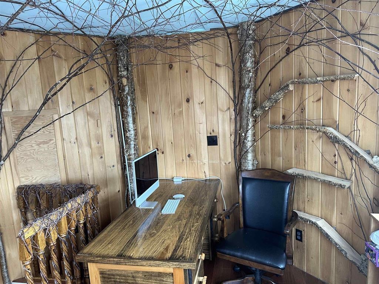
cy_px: 142
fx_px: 263
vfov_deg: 56.8
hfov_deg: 71.6
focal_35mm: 24
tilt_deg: -9.0
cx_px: 190
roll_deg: +3.1
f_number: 1.78
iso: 250
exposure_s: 1/108
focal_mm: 6.86
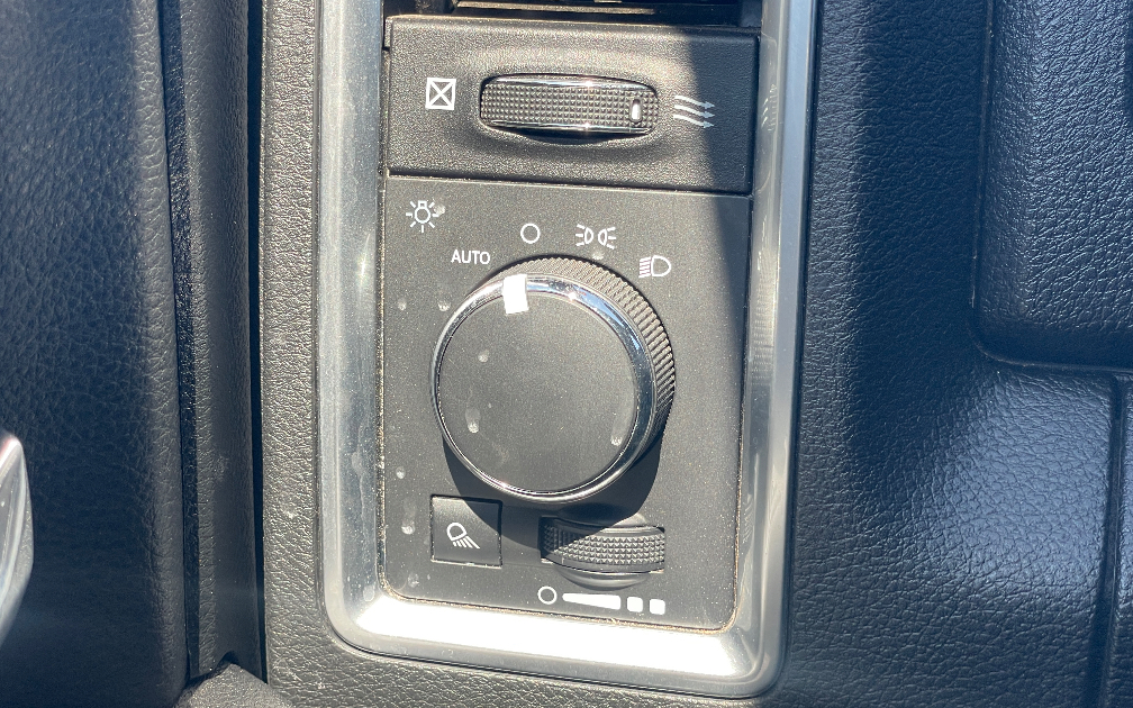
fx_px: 1729
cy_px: 354
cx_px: 568
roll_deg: -0.9
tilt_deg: -26.2
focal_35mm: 56
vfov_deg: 23.1
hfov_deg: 36.3
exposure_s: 1/122
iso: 32
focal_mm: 6
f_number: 2
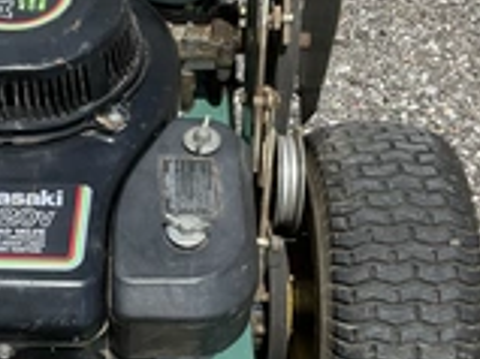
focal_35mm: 73
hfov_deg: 26.0
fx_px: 1011
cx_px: 63
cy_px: 199
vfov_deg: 20.1
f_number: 1.8
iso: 25
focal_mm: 3
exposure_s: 1/1377
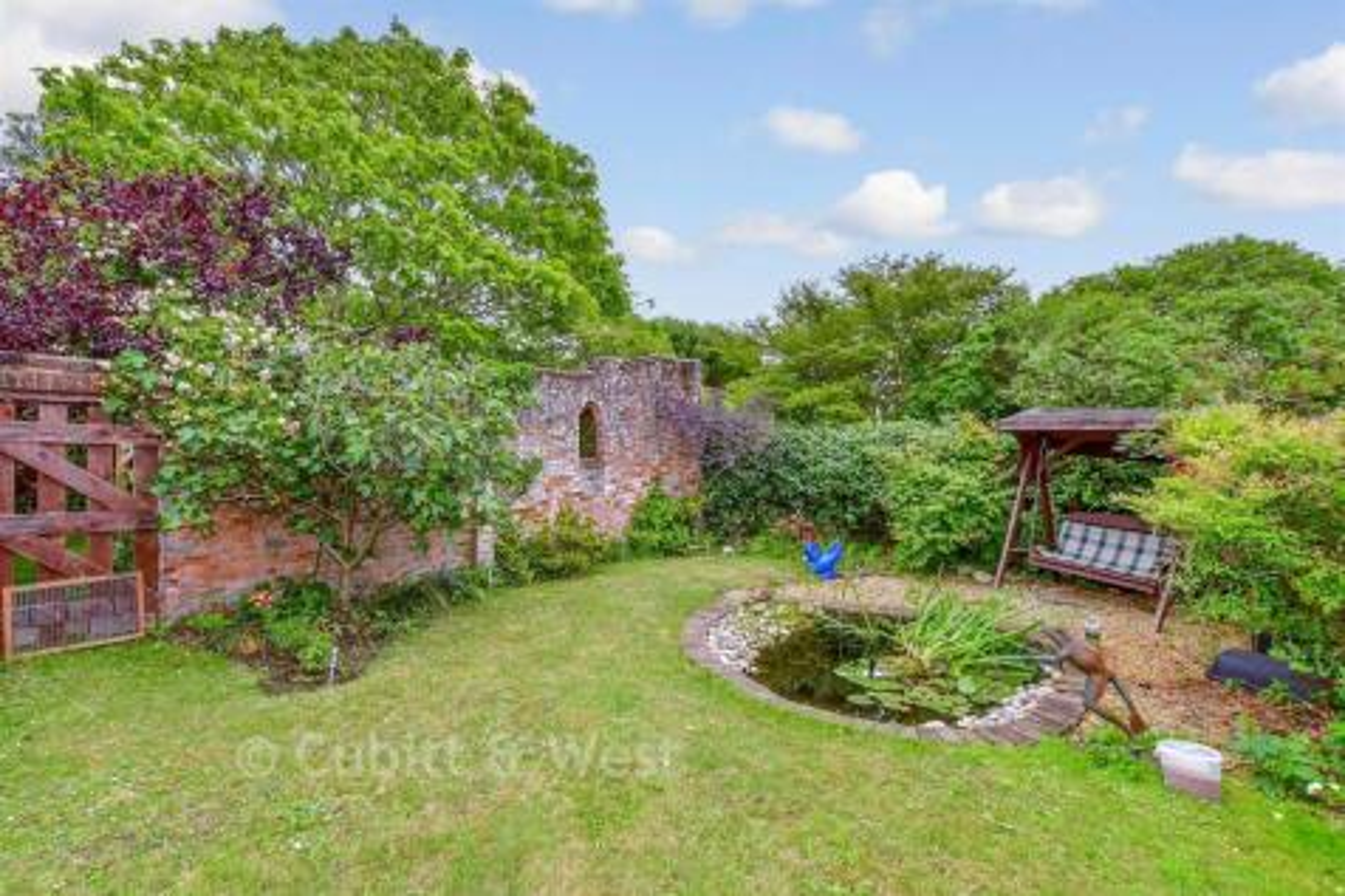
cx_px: 672
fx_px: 560
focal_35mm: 15
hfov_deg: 100.4
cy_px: 448
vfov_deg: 77.3
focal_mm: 10
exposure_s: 1/250
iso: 500
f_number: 8
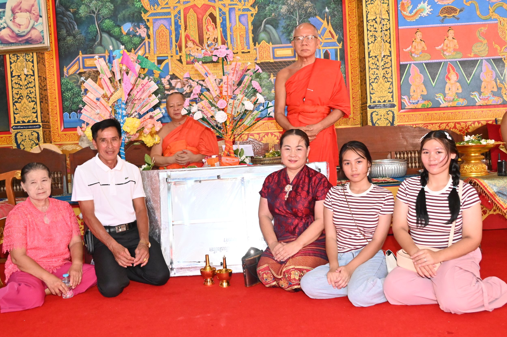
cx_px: 254
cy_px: 168
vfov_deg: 36.8
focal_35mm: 36
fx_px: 507
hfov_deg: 53.2
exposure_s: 1/500
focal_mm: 24
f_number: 4
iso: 3200
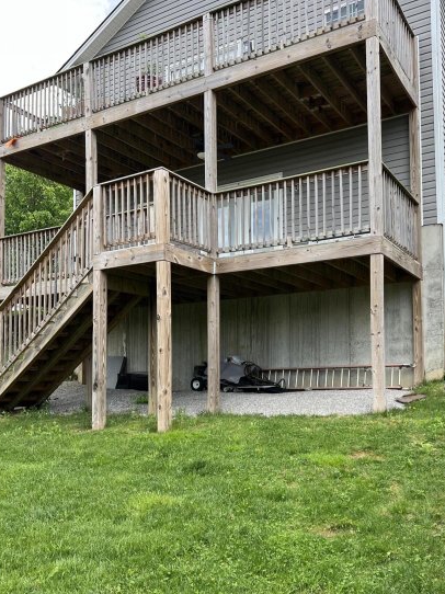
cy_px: 347
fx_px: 549
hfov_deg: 44.0
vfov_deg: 56.5
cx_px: 262
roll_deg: -0.7
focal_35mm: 32
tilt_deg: +5.0
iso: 50
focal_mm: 5.7
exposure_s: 1/853
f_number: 1.5
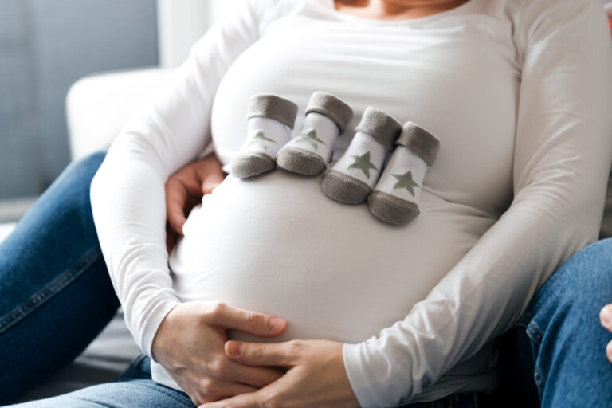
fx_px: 1190
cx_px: 306
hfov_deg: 28.8
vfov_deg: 19.5
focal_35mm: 70
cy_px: 204
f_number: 2.8
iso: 400
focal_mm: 70
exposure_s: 1/200
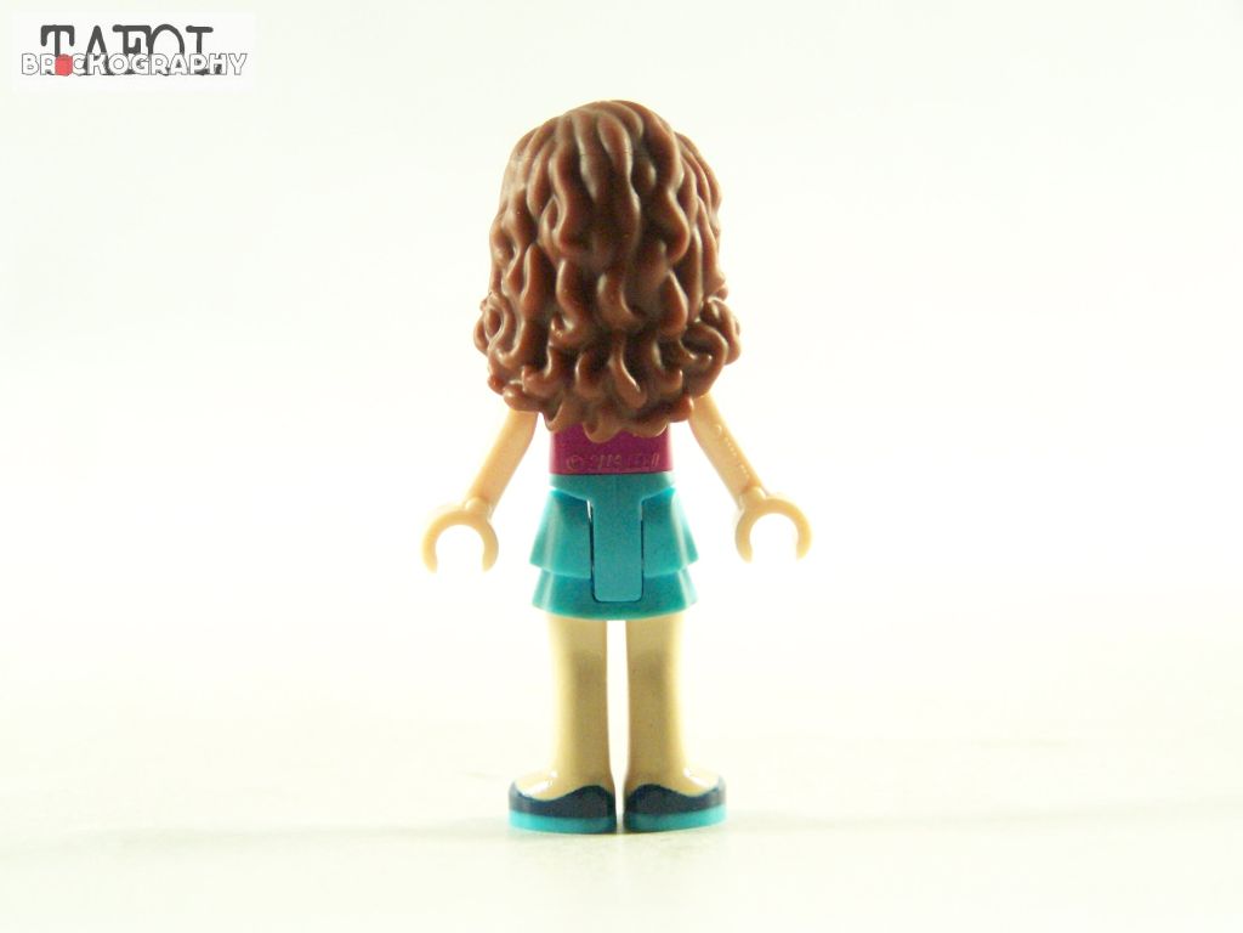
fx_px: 3770
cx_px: 622
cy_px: 466
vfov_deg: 14.1
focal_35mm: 105
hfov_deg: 18.7
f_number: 3.2
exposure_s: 1/60
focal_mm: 17.5
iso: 400
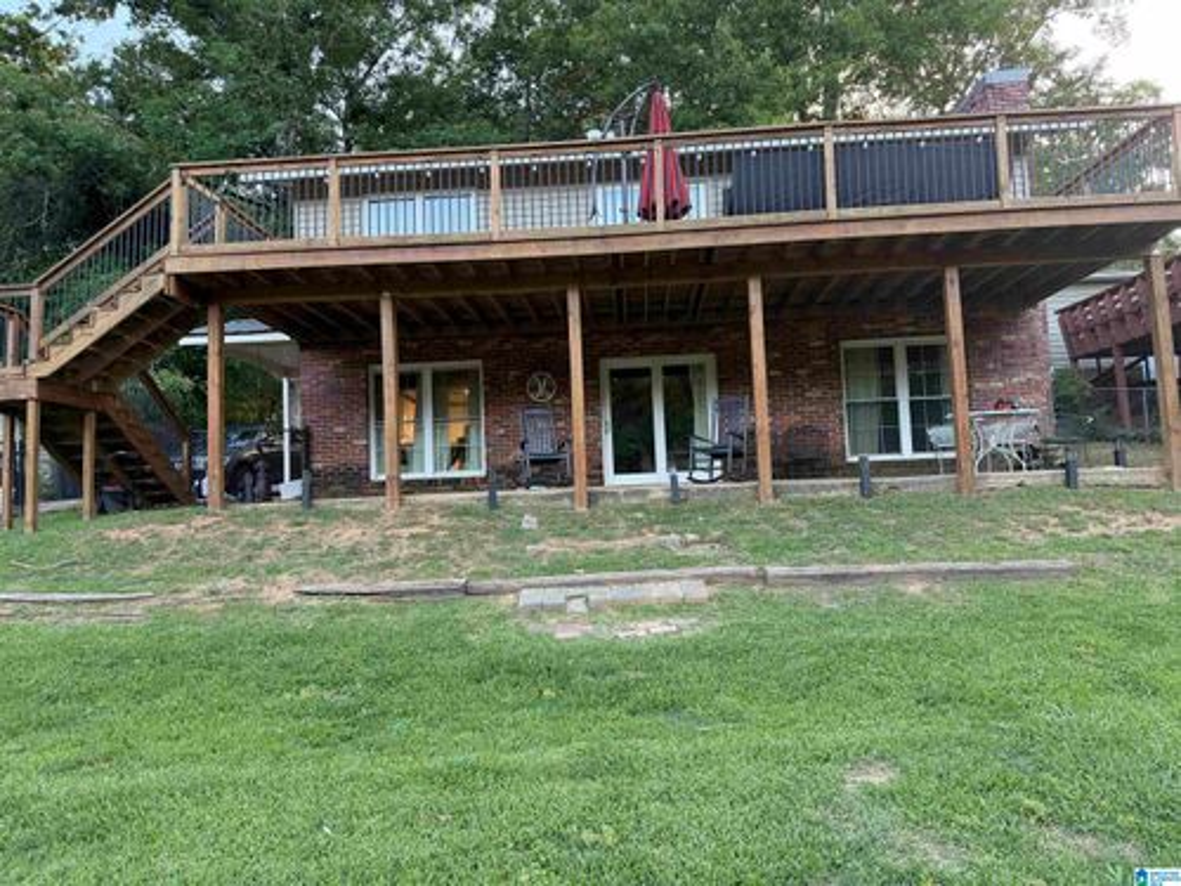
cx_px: 590
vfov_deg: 56.8
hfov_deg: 71.6
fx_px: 819
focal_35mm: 24
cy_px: 443
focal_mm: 6.76
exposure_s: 1/121
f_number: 1.78
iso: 160
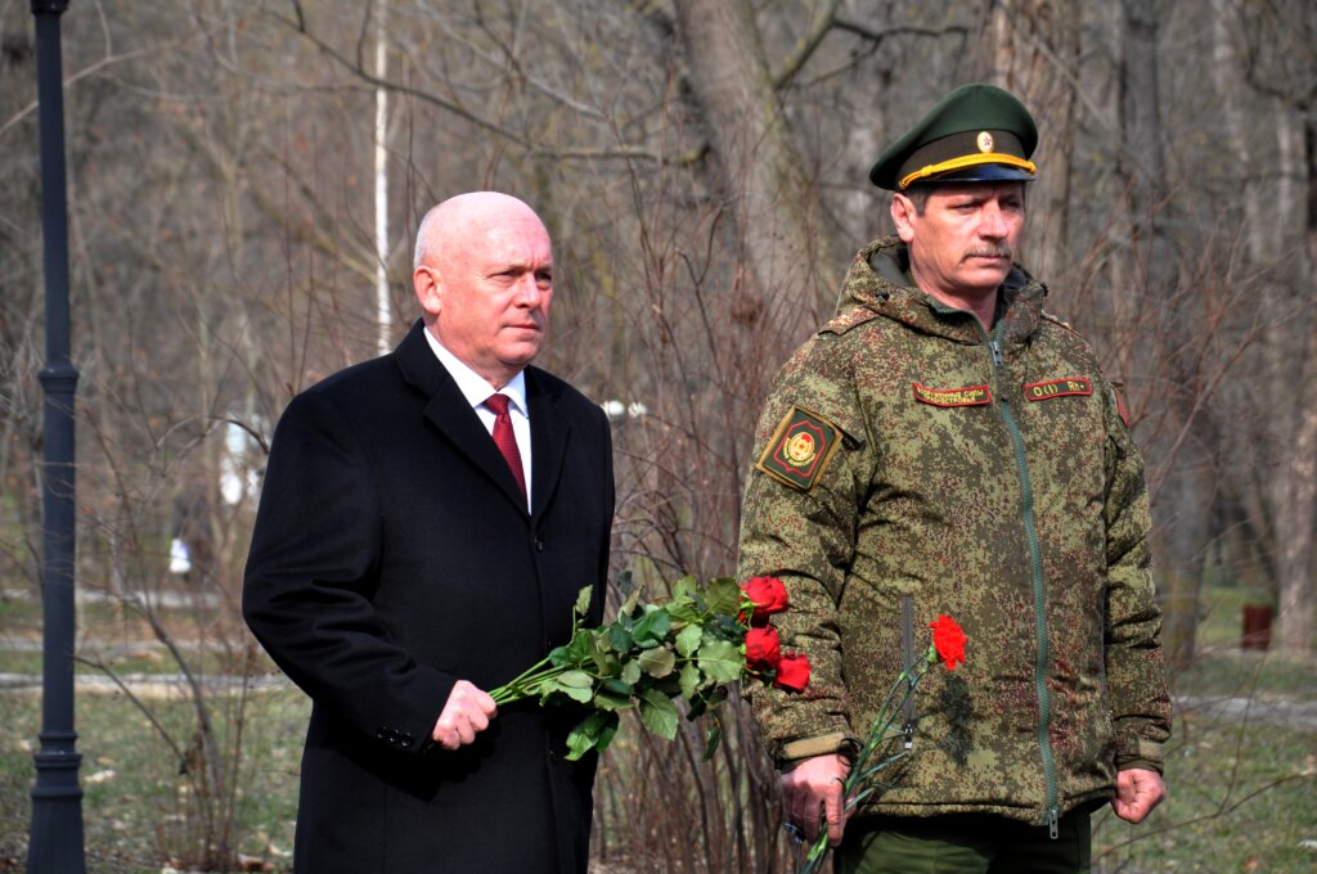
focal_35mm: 158
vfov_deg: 8.7
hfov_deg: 13.1
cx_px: 658
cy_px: 437
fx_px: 5755
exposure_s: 1/250
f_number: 8
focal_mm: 105
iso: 200
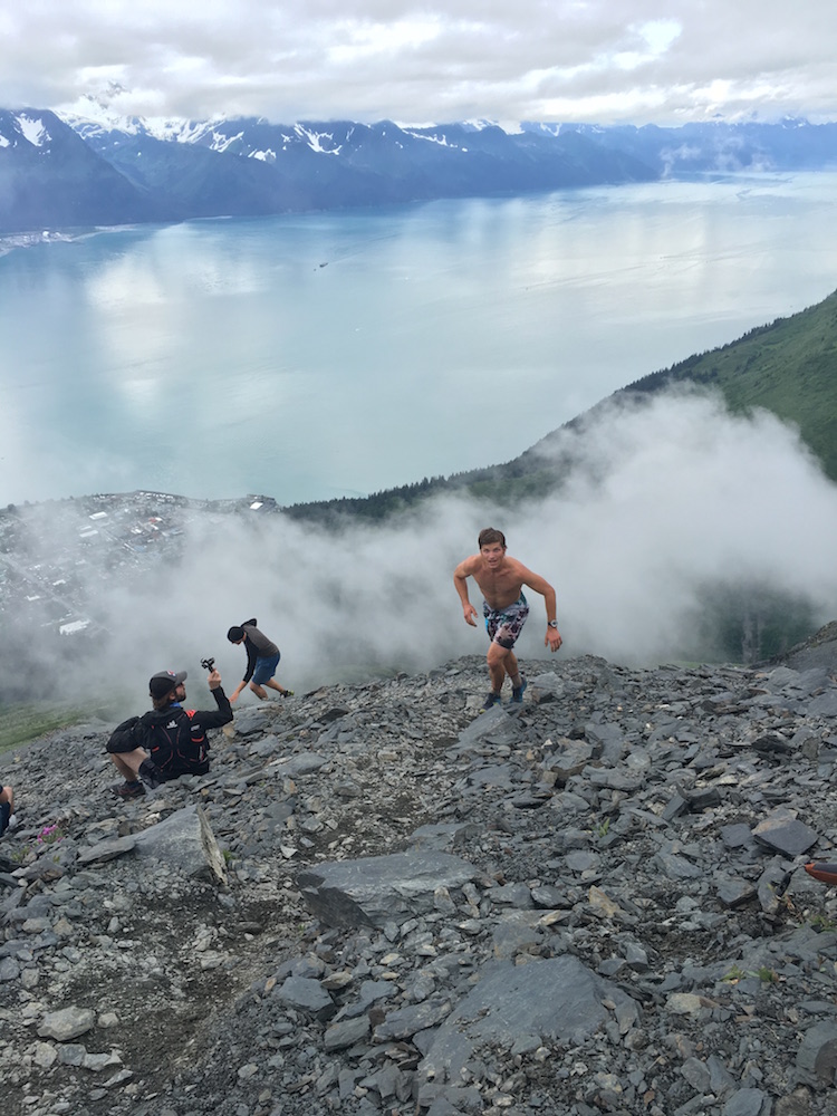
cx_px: 418
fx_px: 935
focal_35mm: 29
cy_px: 558
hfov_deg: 48.2
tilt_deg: -24.8
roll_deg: +0.0
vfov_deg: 61.7
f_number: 2.2
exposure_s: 1/651
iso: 25
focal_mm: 4.15
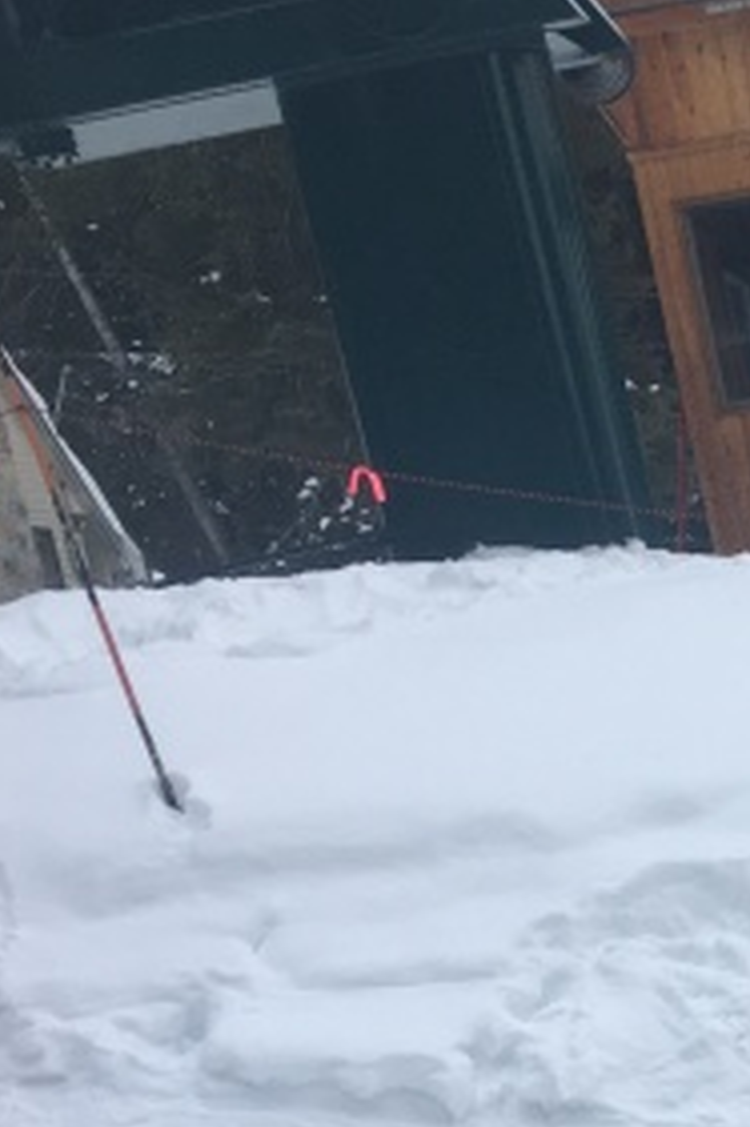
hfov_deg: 13.7
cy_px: 1071
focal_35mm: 86
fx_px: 2691
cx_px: 1464
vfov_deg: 22.9
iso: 32
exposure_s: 1/120
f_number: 2.2
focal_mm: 4.15
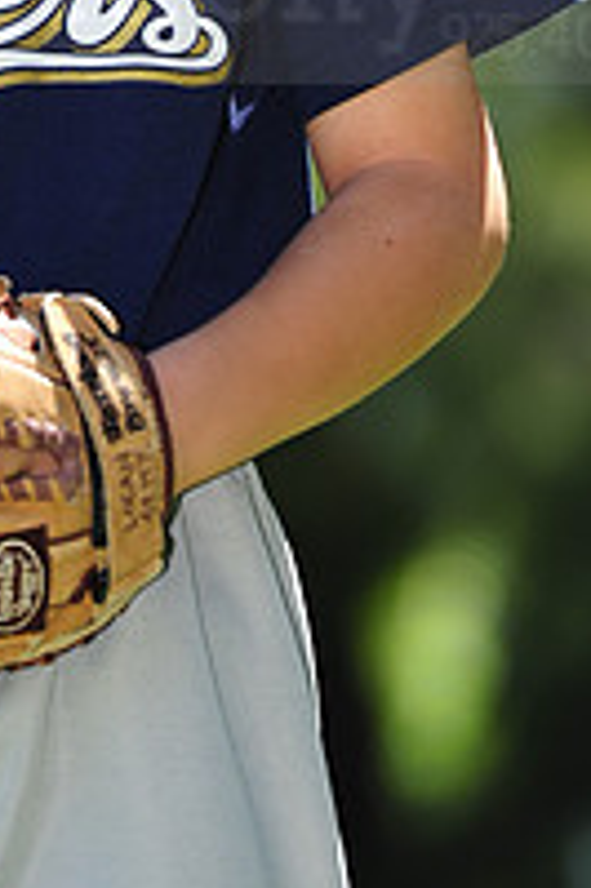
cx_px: -133
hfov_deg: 2.4
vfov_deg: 3.6
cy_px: -58
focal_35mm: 579
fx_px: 14282
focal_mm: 200
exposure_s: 1/500
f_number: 4
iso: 200
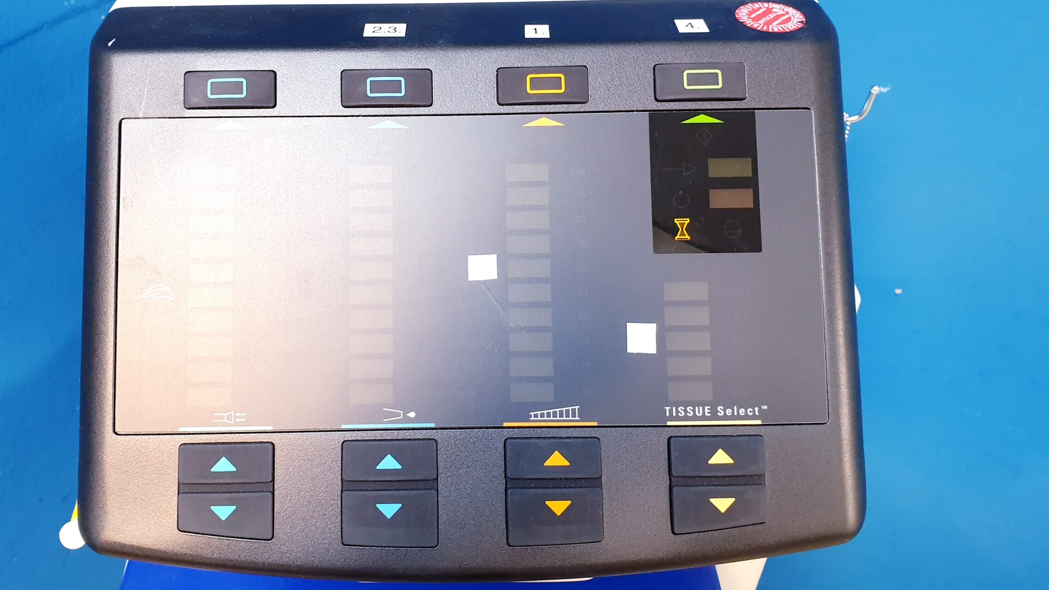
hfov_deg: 60.8
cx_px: 459
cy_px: 245
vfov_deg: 36.6
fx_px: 890
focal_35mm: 32
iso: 320
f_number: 2.4
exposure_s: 1/33
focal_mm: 4.3
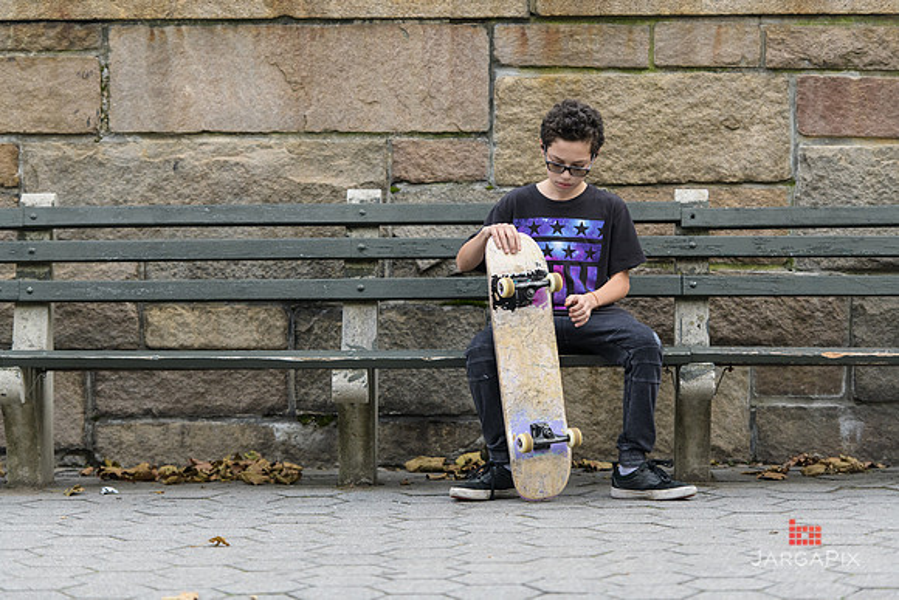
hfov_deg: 15.2
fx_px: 3372
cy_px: 300
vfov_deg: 10.2
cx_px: 450
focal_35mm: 135
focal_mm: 135
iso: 800
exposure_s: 1/1250
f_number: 3.2
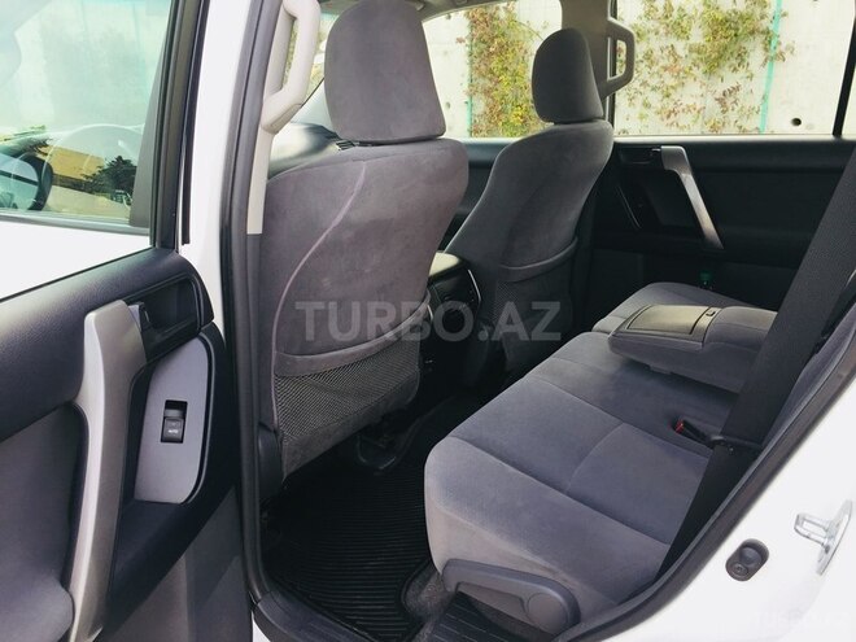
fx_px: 717
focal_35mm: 29
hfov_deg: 61.7
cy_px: 321
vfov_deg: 48.2
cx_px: 428
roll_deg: +0.6
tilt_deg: -18.8
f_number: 2.2
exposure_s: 1/148
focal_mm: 4.15
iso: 32
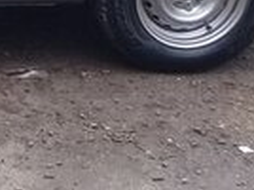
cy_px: -98
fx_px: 1121
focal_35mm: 153
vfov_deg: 9.4
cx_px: -203
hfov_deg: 11.9
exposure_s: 1/100
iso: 80
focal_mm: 3.3
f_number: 2.2
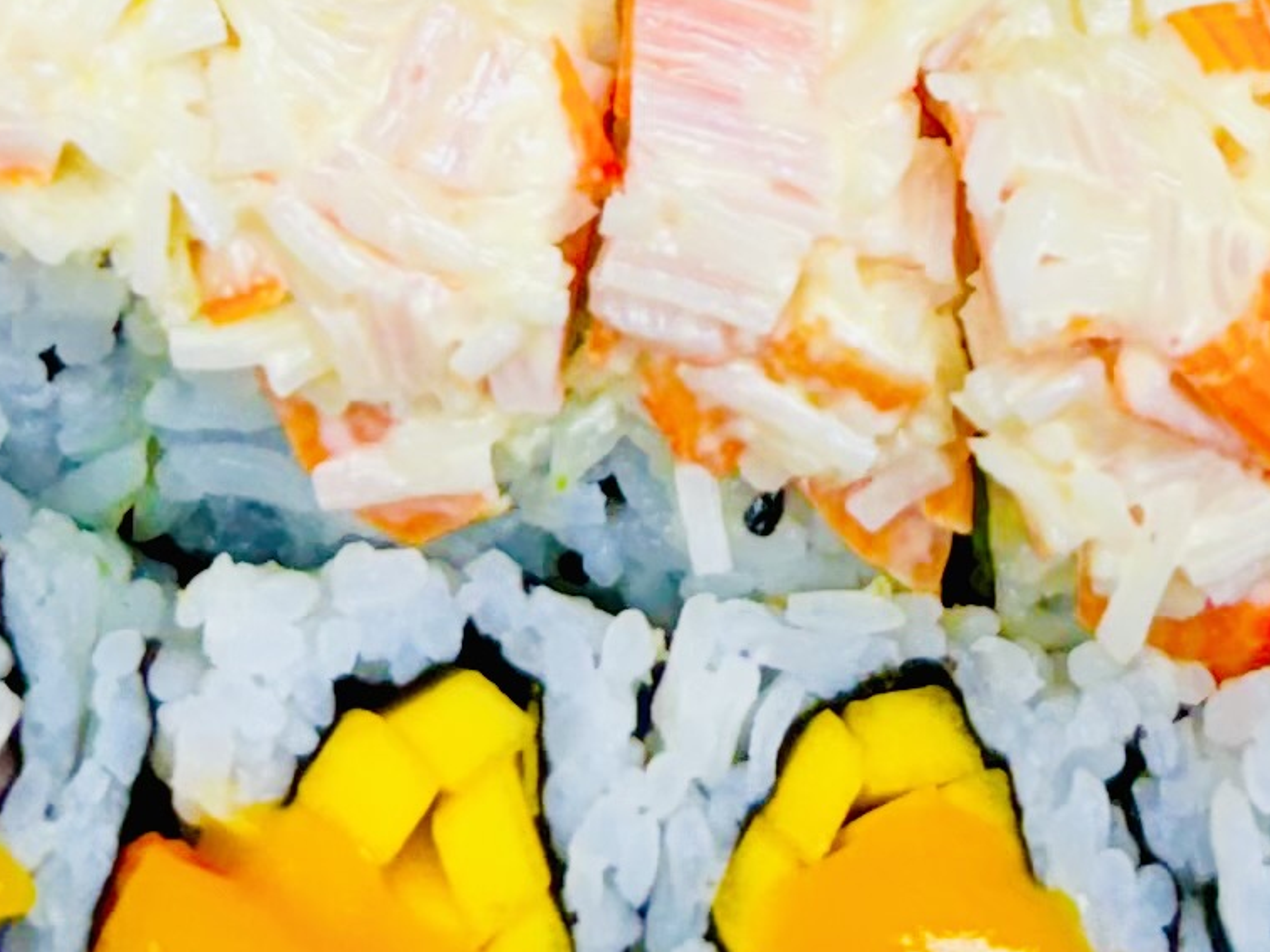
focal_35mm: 128
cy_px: -1143
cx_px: 818
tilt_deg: -67.9
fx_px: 4696
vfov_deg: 10.4
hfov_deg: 15.4
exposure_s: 1/120
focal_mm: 6.86
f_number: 1.78
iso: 100
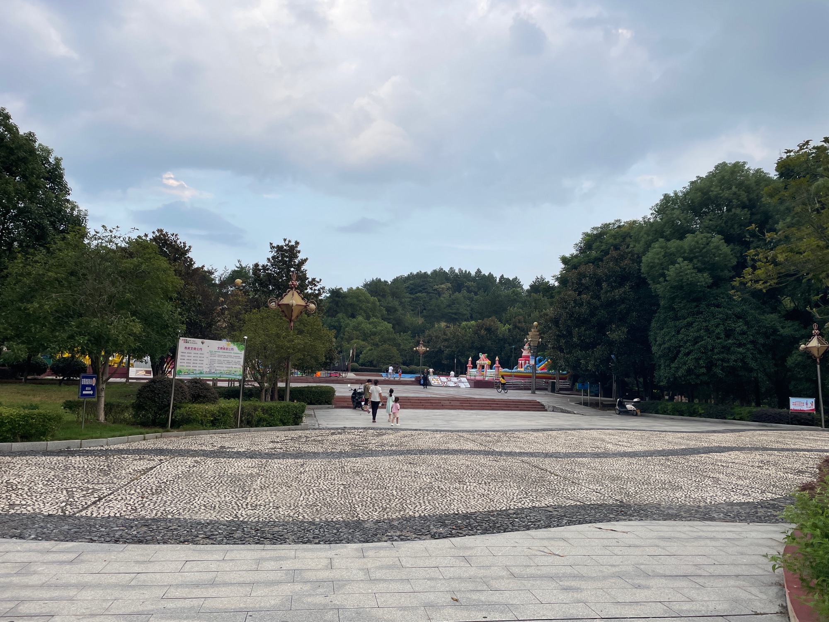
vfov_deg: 53.1
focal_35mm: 26
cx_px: 414
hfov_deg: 67.3
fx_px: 623
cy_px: 311
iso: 50
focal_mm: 4.2
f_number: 1.6
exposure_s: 1/759
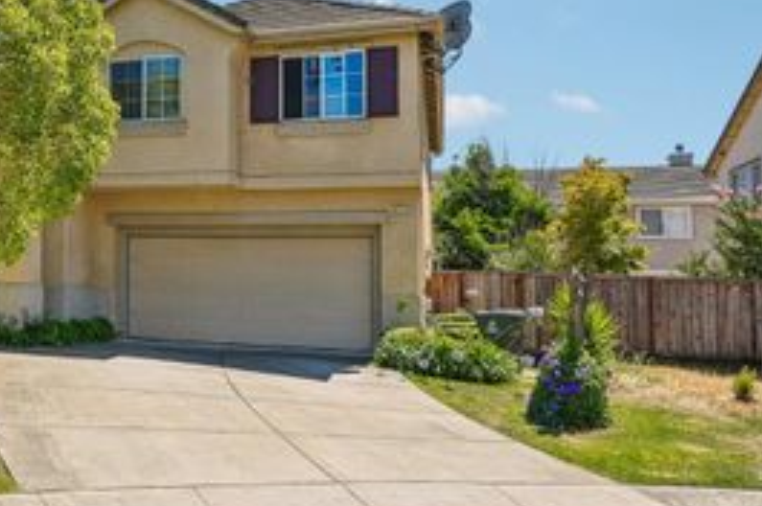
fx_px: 719
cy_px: 200
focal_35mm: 34
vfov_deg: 38.6
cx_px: 150
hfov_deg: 52.2
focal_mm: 18
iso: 640
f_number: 8
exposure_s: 1/320
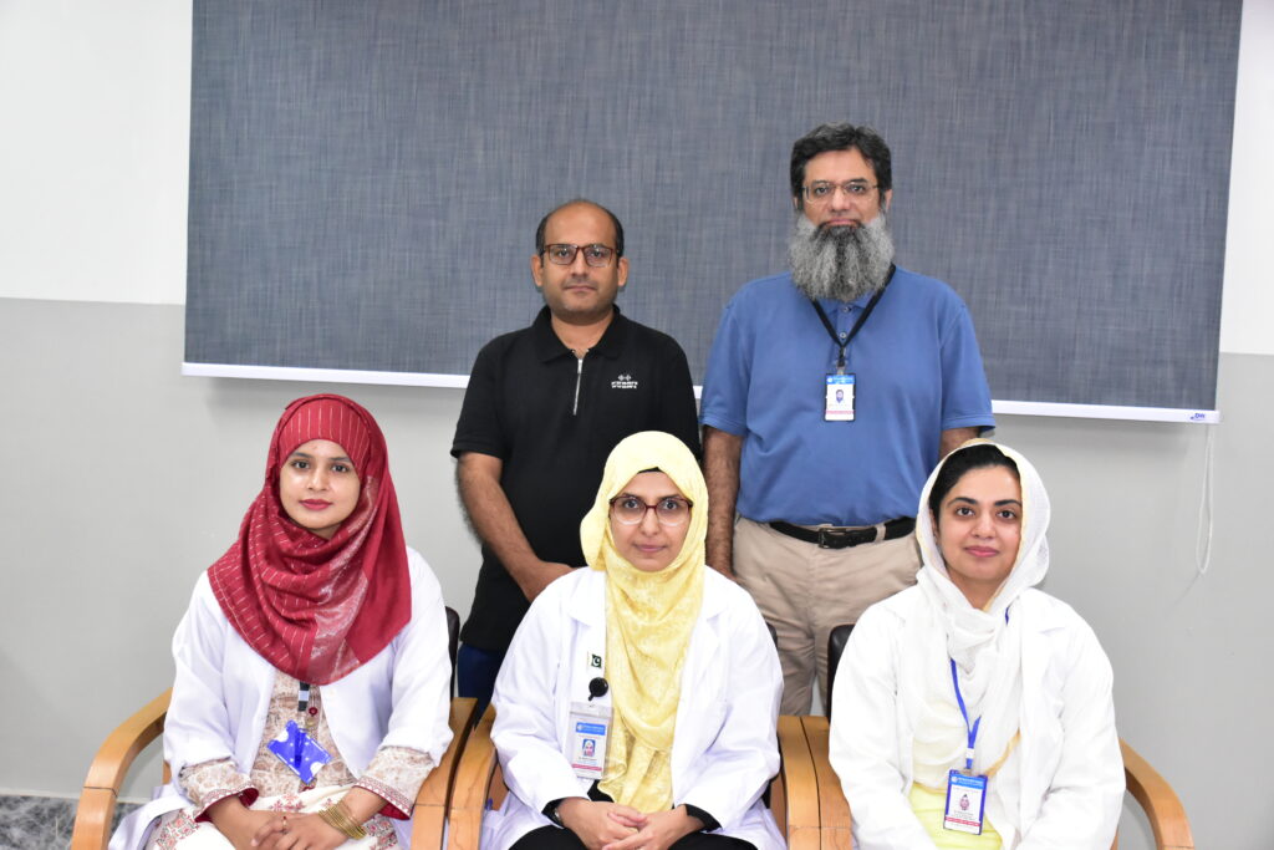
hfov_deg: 43.6
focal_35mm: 45
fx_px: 1593
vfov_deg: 29.9
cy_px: 425
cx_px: 637
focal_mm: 30
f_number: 4.5
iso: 4000
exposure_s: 1/80
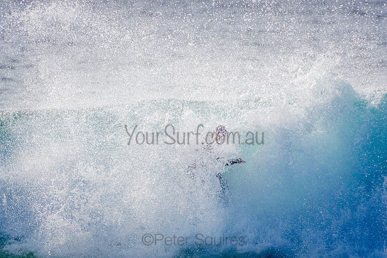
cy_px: 129
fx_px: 6451
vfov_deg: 2.3
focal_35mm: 600
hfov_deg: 3.4
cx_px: 194
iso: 200
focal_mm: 400
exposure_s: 1/2000
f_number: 5.6
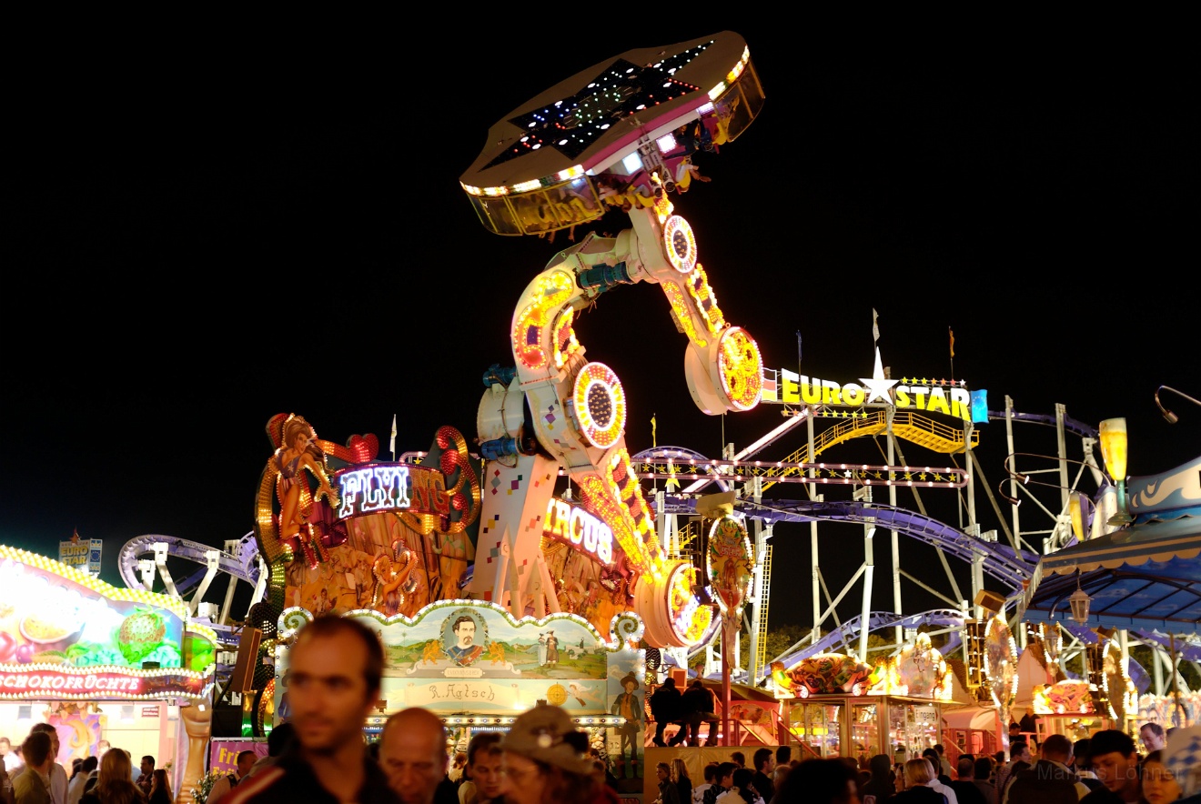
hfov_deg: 43.6
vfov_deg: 30.0
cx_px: 600
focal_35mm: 45
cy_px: 402
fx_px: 1503
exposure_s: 1/60
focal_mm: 30
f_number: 2
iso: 320
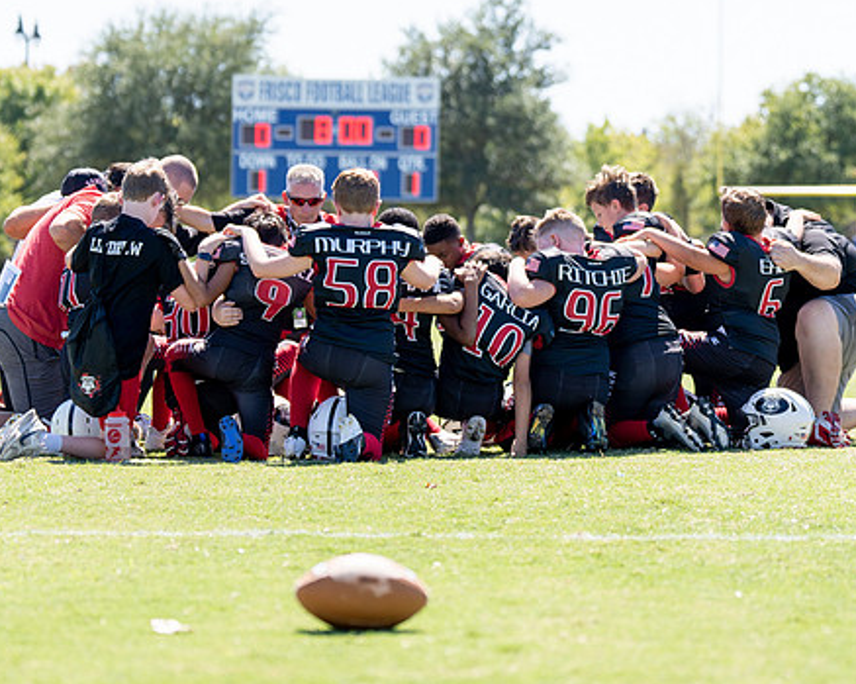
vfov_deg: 9.1
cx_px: 411
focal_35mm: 169
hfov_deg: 11.4
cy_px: 277
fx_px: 4279
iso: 100
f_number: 2.8
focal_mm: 90
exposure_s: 1/1000
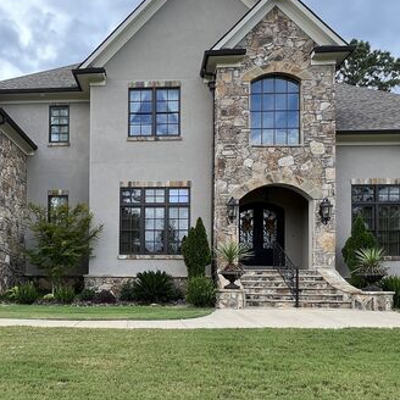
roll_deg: -0.5
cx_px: 127
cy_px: 271
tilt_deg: -0.2
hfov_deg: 55.8
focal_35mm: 28
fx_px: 366
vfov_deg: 55.9
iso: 32
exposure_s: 1/319
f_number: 1.8
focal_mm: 1.57
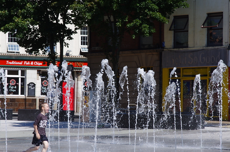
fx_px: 1148
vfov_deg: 7.6
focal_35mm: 180
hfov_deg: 11.4
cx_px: 115
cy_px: 76
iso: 400
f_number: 11
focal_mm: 120
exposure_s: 1/400
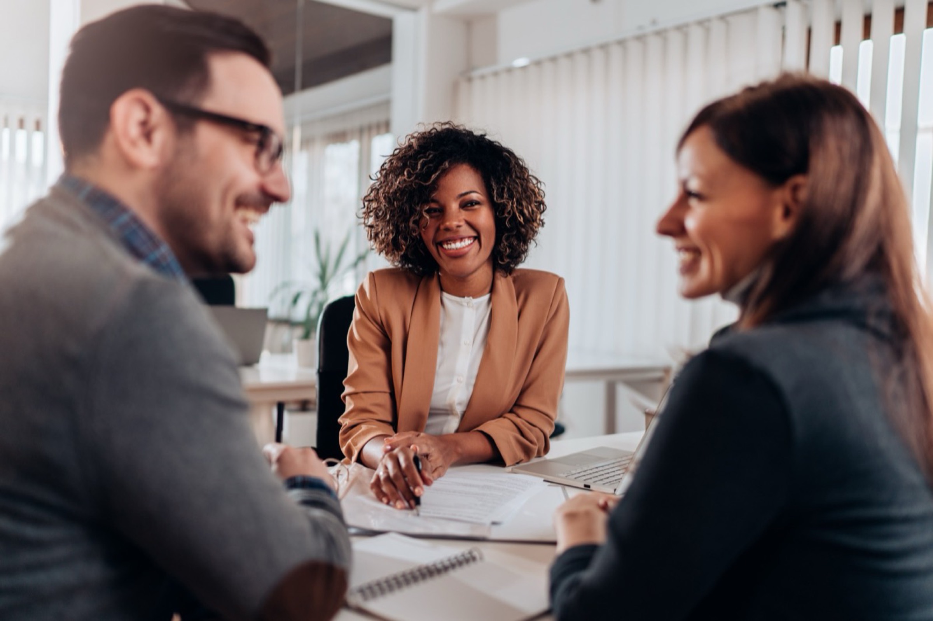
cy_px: 310
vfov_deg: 37.8
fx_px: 906
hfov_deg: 54.5
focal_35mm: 35
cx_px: 466
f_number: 1.4
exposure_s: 1/640
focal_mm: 35
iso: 100
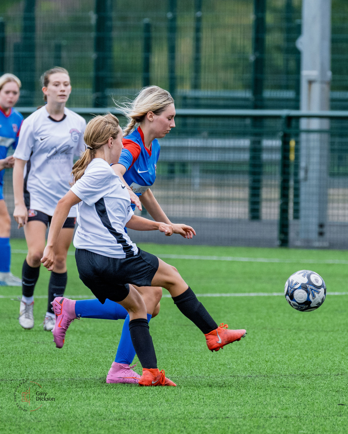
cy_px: 173
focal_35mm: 730
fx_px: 9398
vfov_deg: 2.7
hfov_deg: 2.1
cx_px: 225
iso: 1250
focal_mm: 300
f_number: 5.3
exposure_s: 1/1250
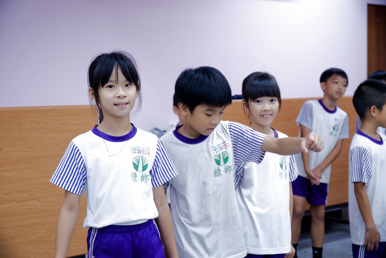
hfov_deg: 35.9
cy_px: 129
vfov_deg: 24.4
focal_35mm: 56
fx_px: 595
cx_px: 193
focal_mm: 37
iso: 800
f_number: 4
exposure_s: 1/125
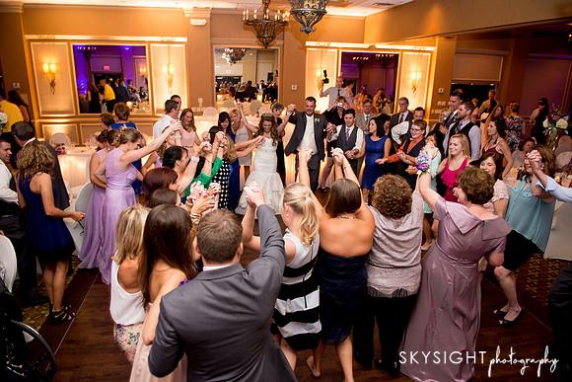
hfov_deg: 73.7
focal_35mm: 24
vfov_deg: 53.2
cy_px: 191
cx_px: 286
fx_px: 381
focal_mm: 24
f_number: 2.8
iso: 1250
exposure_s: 1/20
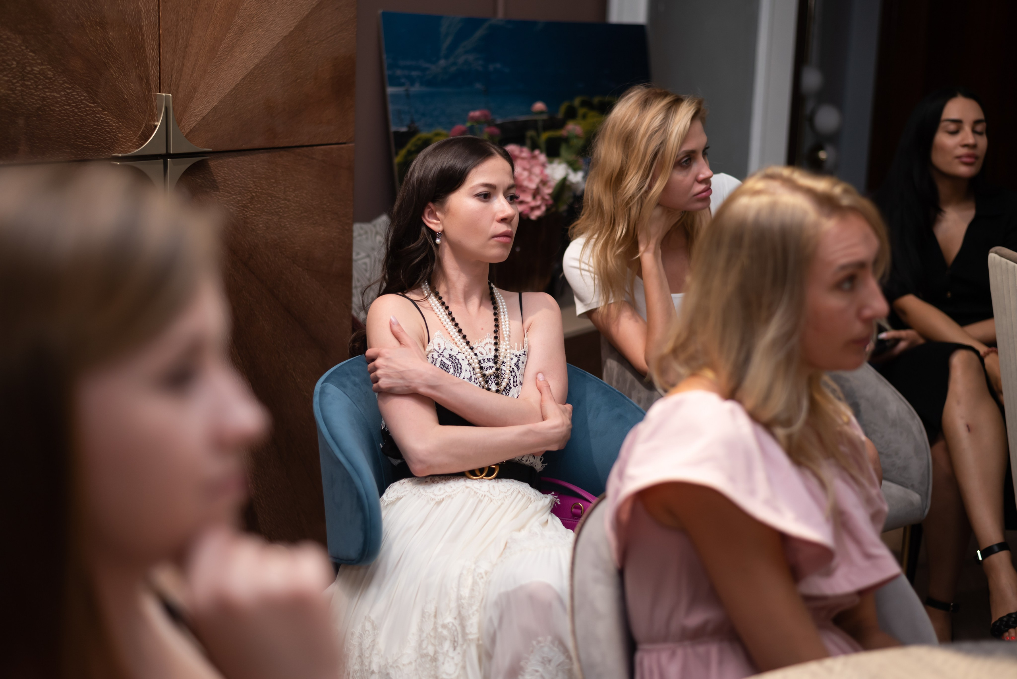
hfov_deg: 39.6
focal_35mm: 50
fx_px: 1413
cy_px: 340
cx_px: 508
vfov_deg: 27.0
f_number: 2.2
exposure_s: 1/200
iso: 160
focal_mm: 50
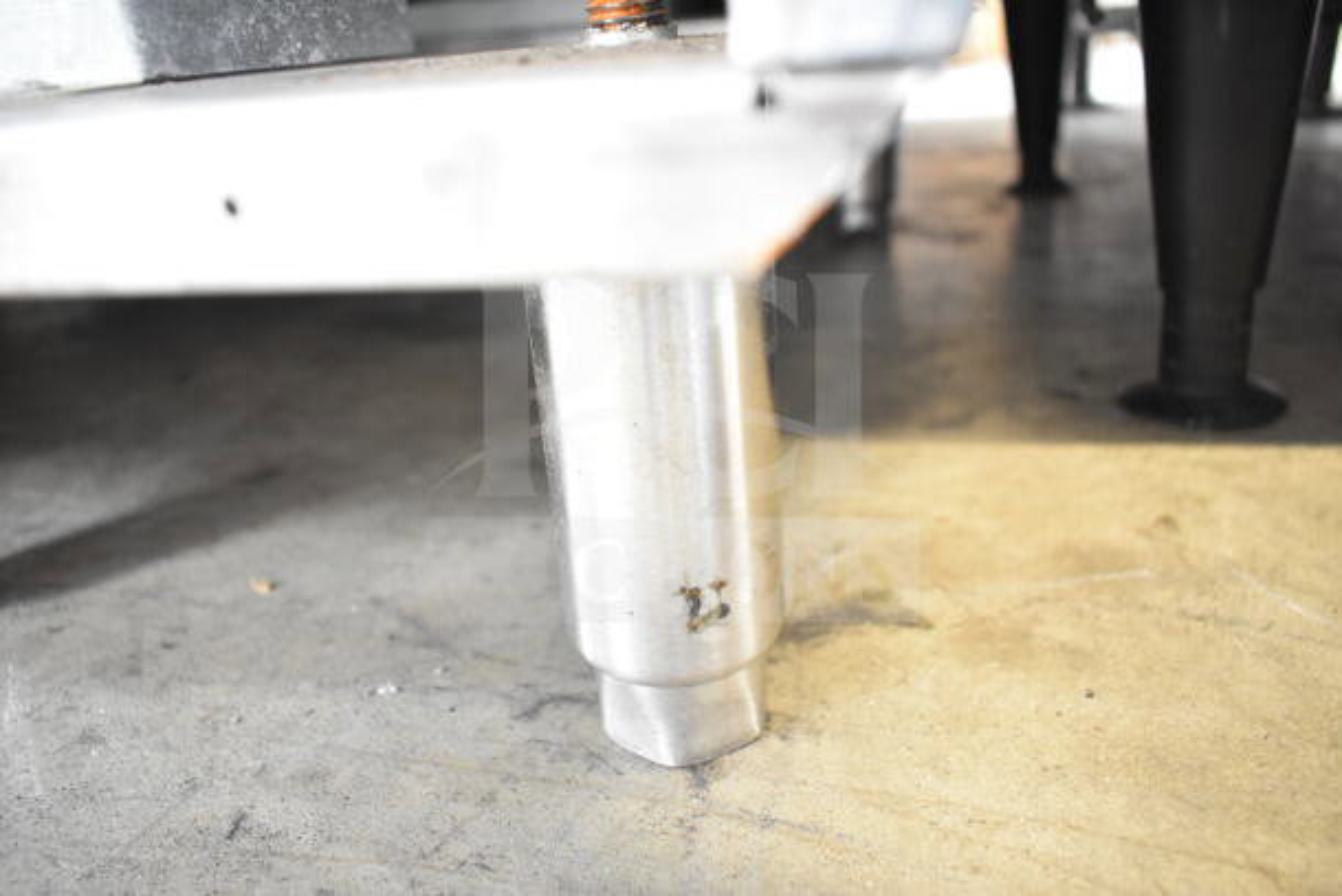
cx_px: 671
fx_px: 1007
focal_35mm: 27
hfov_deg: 67.4
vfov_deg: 48.0
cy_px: 448
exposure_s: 1/30
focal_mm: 18
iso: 3200
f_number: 3.5
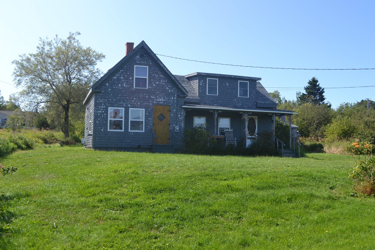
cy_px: 125
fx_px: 375
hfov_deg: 53.1
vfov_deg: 36.9
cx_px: 188
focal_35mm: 36
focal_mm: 24
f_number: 7.1
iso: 100
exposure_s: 1/200
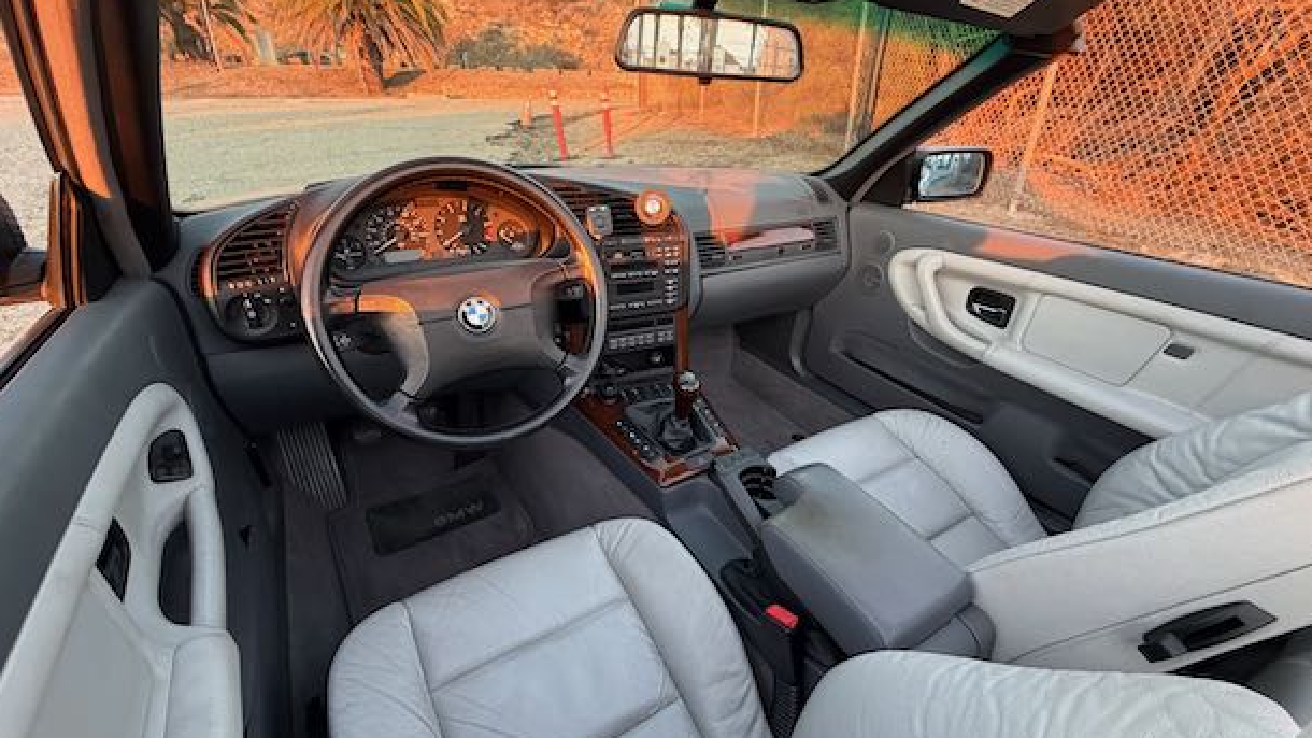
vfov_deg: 67.0
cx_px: 673
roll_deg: -1.6
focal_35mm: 16
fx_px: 557
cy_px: 387
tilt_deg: -25.1
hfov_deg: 99.4
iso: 320
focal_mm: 2.22
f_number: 2.2
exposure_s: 1/121
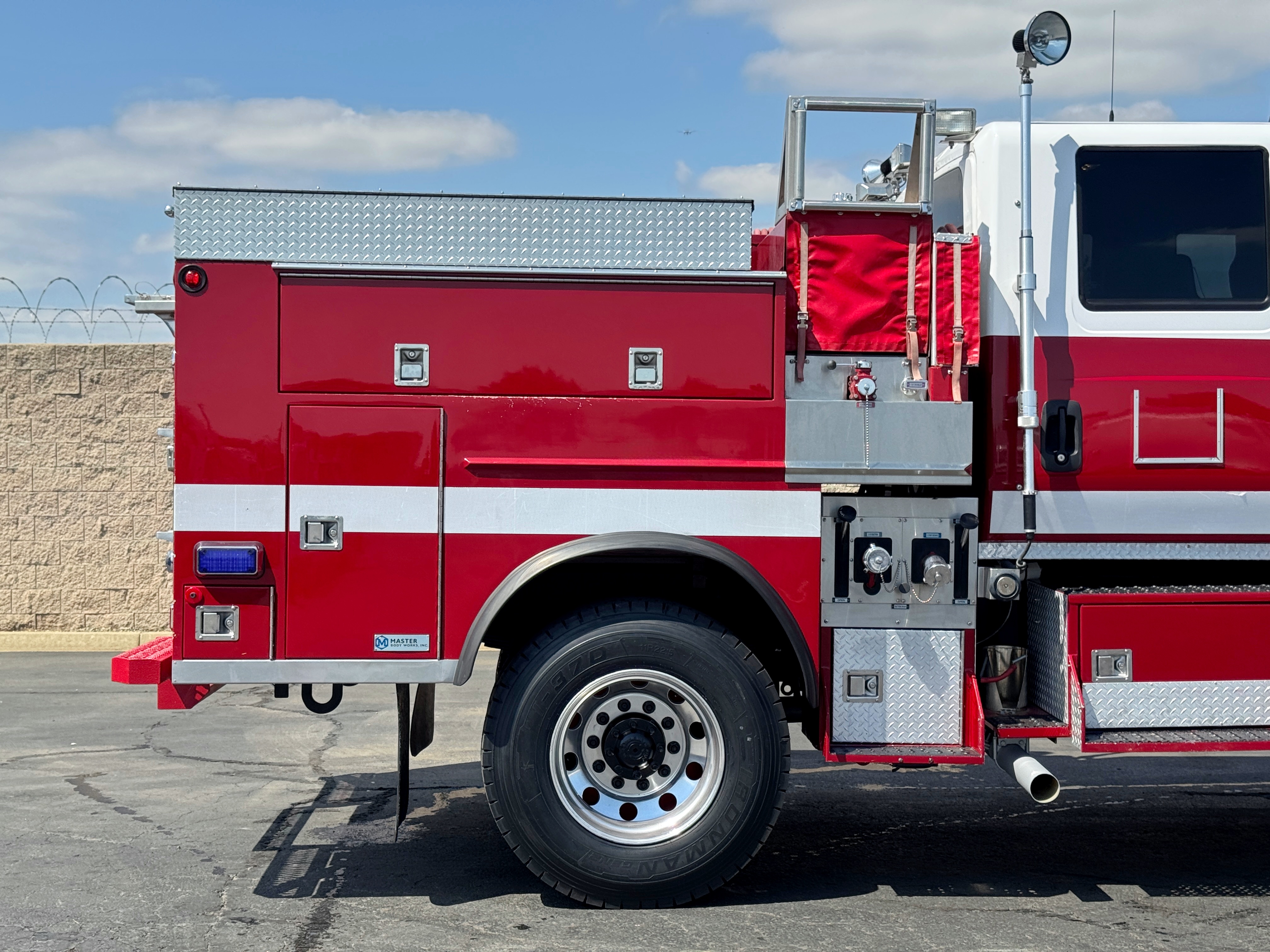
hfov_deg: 39.7
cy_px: 476
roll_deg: +0.6
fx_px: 1761
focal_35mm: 48
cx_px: 635
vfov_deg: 30.3
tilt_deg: -1.6
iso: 64
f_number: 1.78
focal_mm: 6.76
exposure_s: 1/4608
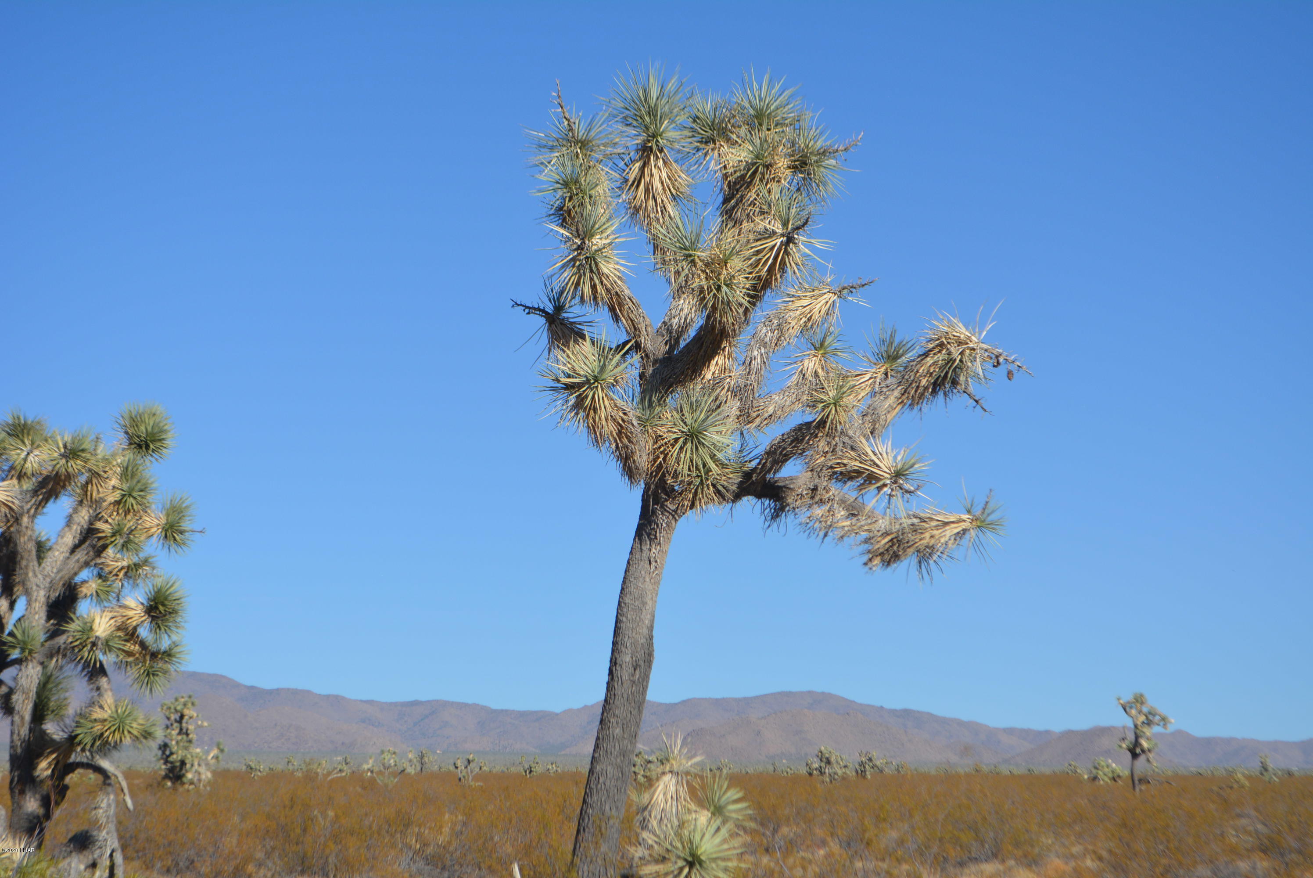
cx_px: 656
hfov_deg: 24.6
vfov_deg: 16.6
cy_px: 439
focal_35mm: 82
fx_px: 3011
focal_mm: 55
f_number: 7.1
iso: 400
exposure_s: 1/2000
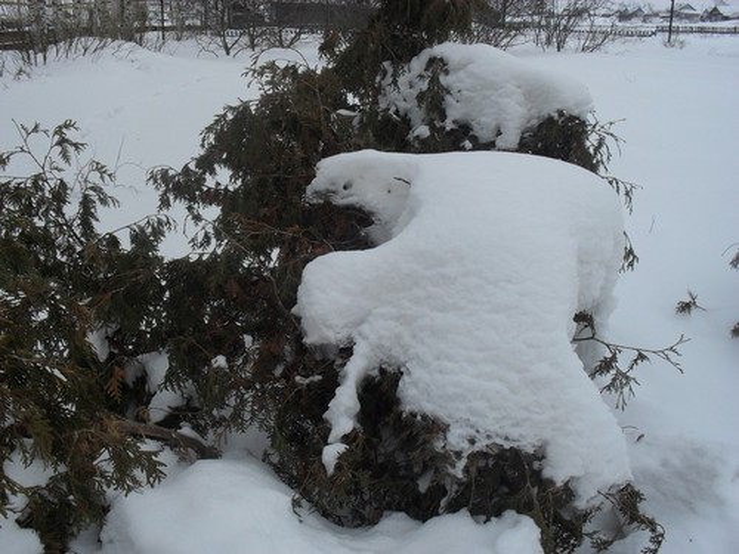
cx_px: 370
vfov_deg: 40.7
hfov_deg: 52.6
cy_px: 277
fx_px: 747
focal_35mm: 35
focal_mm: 6.3
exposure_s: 1/125
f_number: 8.4
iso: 100
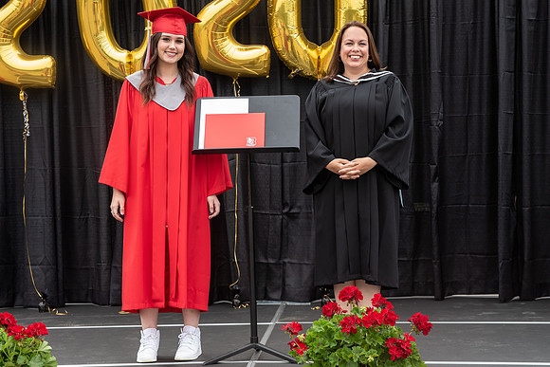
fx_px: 1086
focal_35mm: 71
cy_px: 191
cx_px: 275
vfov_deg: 19.2
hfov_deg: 28.4
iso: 500
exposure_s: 1/320
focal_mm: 60
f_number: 5
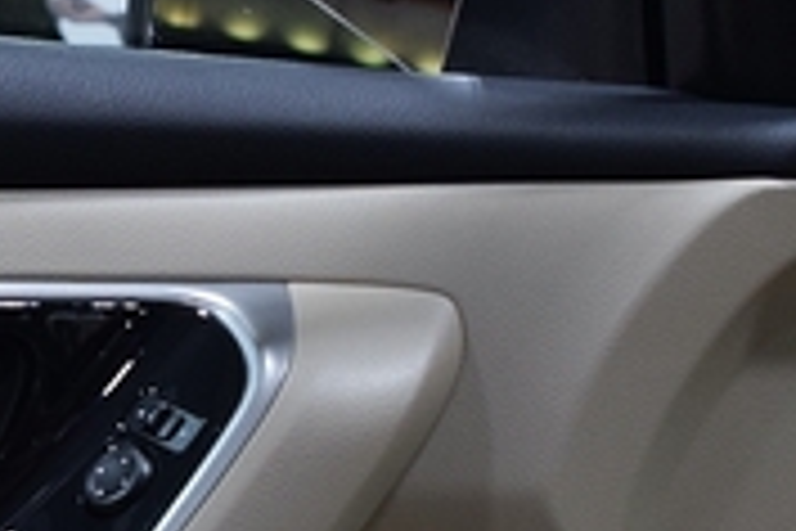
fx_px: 3449
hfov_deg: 12.9
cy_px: 740
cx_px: -94
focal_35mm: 156
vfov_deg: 8.6
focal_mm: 18
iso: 800
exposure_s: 1/60
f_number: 4
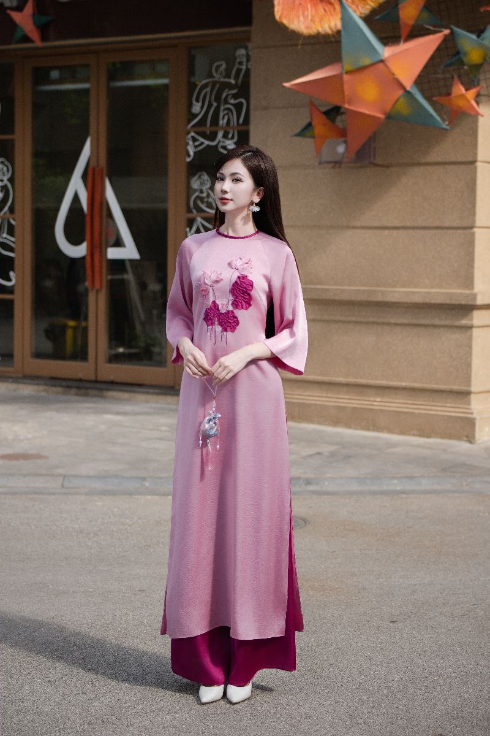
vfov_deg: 26.0
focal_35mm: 78
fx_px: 1592
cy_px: 368
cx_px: 245
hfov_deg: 17.5
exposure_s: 1/800
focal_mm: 52
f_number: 2.8
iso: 160
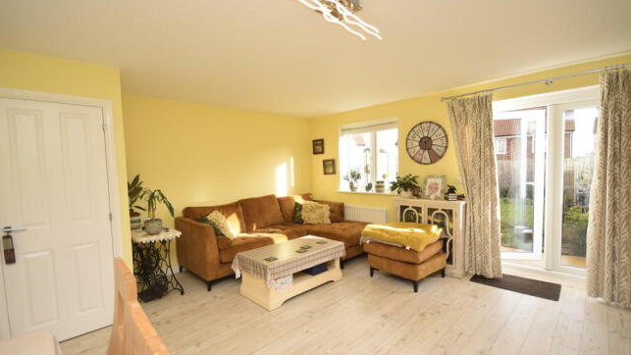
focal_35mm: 16
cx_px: 316
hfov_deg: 99.4
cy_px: 183
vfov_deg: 67.1
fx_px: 268
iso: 280
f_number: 5.6
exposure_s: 1/125
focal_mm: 10
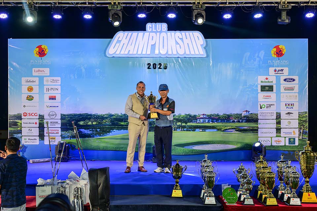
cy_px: 106
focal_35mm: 36
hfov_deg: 53.1
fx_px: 317
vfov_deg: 36.9
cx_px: 158
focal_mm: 36
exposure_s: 1/250
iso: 2200
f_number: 6.3
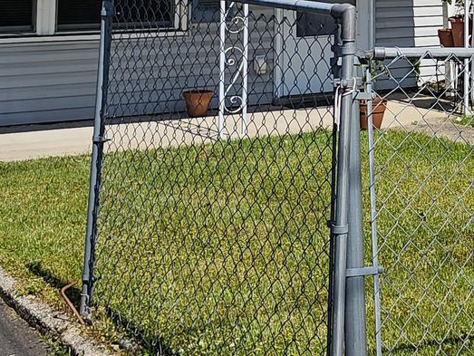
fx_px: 1233
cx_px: 583
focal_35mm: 90
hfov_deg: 20.3
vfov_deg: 15.4
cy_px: -140
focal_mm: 6.3
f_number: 1.7
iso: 10
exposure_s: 1/1041
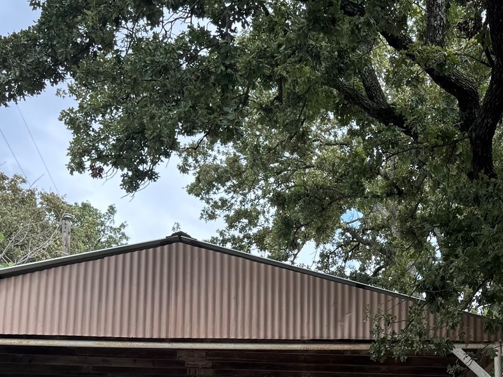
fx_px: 901
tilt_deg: +9.6
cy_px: 365
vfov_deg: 22.8
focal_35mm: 62
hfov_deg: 30.0
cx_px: 438
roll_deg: -0.7
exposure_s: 1/822
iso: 80
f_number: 1.78
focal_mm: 6.76
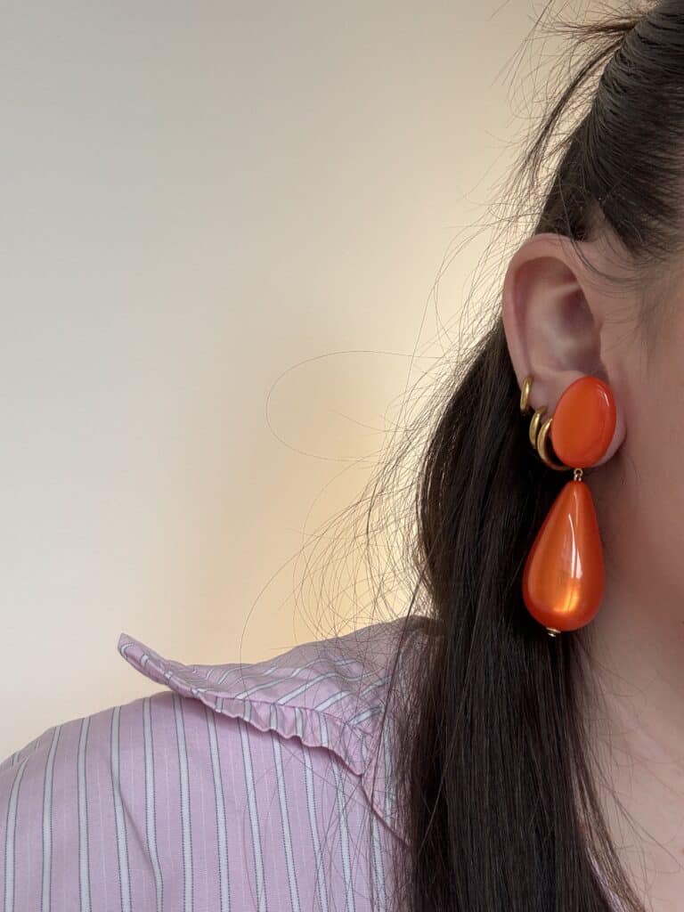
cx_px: 342
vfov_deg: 60.0
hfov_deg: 46.8
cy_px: 456
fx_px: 790
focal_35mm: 30
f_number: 1.9
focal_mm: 2.69
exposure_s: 1/121
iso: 25
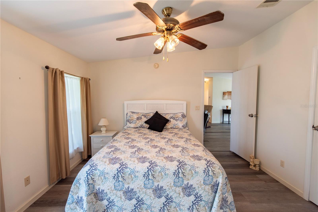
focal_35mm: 15
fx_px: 133
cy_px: 106
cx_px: 159
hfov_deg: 100.4
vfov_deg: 77.3
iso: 100
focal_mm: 15
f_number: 4
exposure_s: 1/60
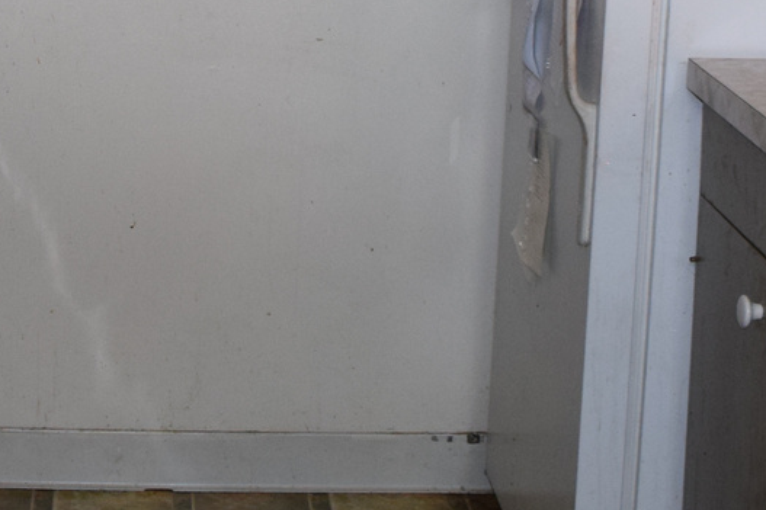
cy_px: -191
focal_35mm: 105
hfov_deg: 19.4
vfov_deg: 12.5
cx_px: 246
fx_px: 2233
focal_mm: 18
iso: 800
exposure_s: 1/80
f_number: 4.5
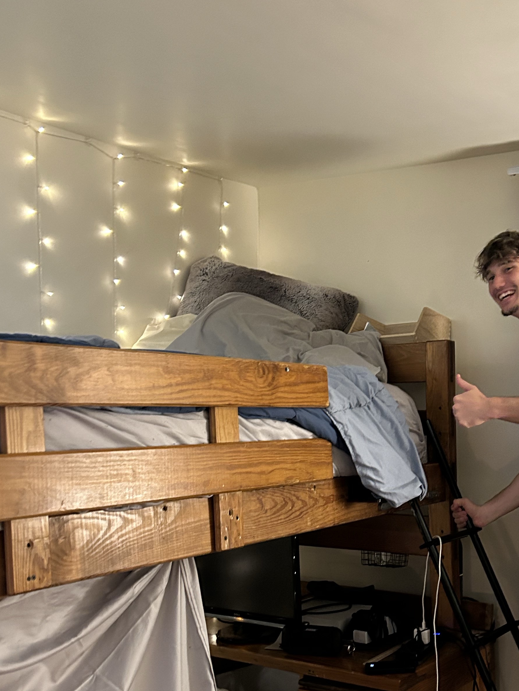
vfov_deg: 42.6
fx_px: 880
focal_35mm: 44
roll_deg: -0.3
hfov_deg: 32.4
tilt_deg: -3.5
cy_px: 438
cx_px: 375
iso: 640
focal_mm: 5.7
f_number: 1.5
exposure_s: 1/30
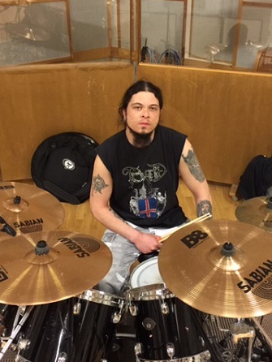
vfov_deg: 47.8
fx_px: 408
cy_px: 180
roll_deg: -0.4
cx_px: 142
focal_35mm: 39
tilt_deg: -28.8
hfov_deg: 36.8
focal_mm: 4.15
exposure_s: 1/8
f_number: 2.2
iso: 125
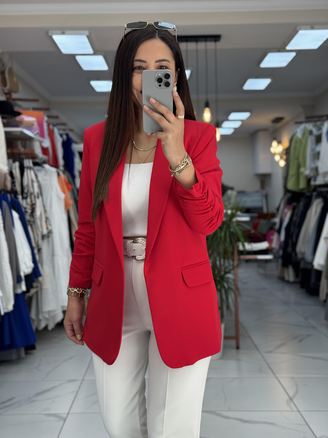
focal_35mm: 48
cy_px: 219
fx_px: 606
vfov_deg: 39.7
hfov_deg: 30.3
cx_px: 164
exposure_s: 1/100
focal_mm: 6.76
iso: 64
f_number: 1.78
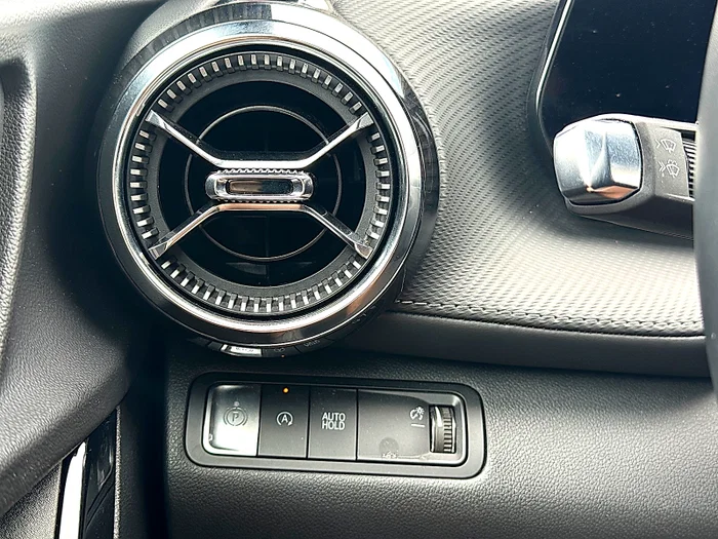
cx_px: 359
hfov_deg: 39.7
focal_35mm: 48
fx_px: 996
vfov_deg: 30.3
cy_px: 270
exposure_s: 1/178
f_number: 1.78
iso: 50
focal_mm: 6.86
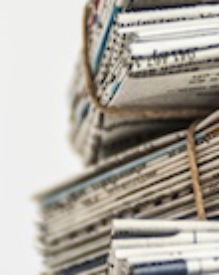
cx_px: 329
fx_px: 3297
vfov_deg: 4.8
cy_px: 260
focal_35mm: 406
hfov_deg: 3.8
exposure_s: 1/160
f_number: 2.8
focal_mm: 70
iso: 125
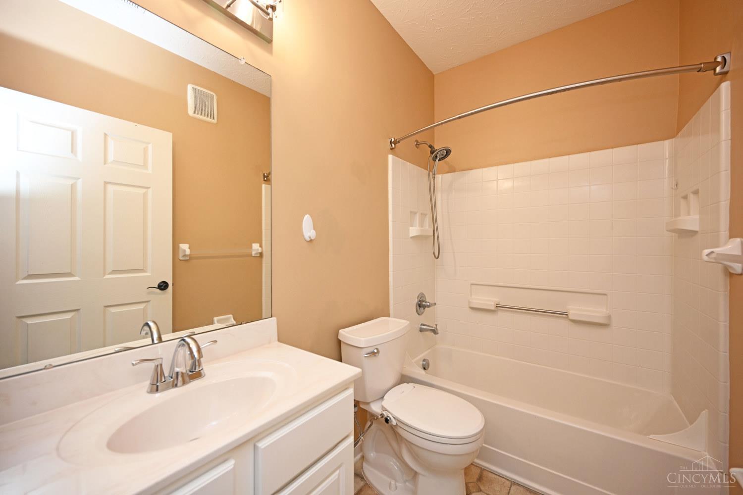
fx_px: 289
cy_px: 248
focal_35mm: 14
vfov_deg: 81.2
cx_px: 372
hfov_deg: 104.3
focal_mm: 14
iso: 360
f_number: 4
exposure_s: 1/60
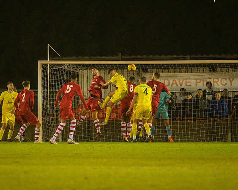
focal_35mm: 508
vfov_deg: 3.0
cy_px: 95
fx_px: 3576
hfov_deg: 3.8
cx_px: 104
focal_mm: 300
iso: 5000
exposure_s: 1/640
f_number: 2.8
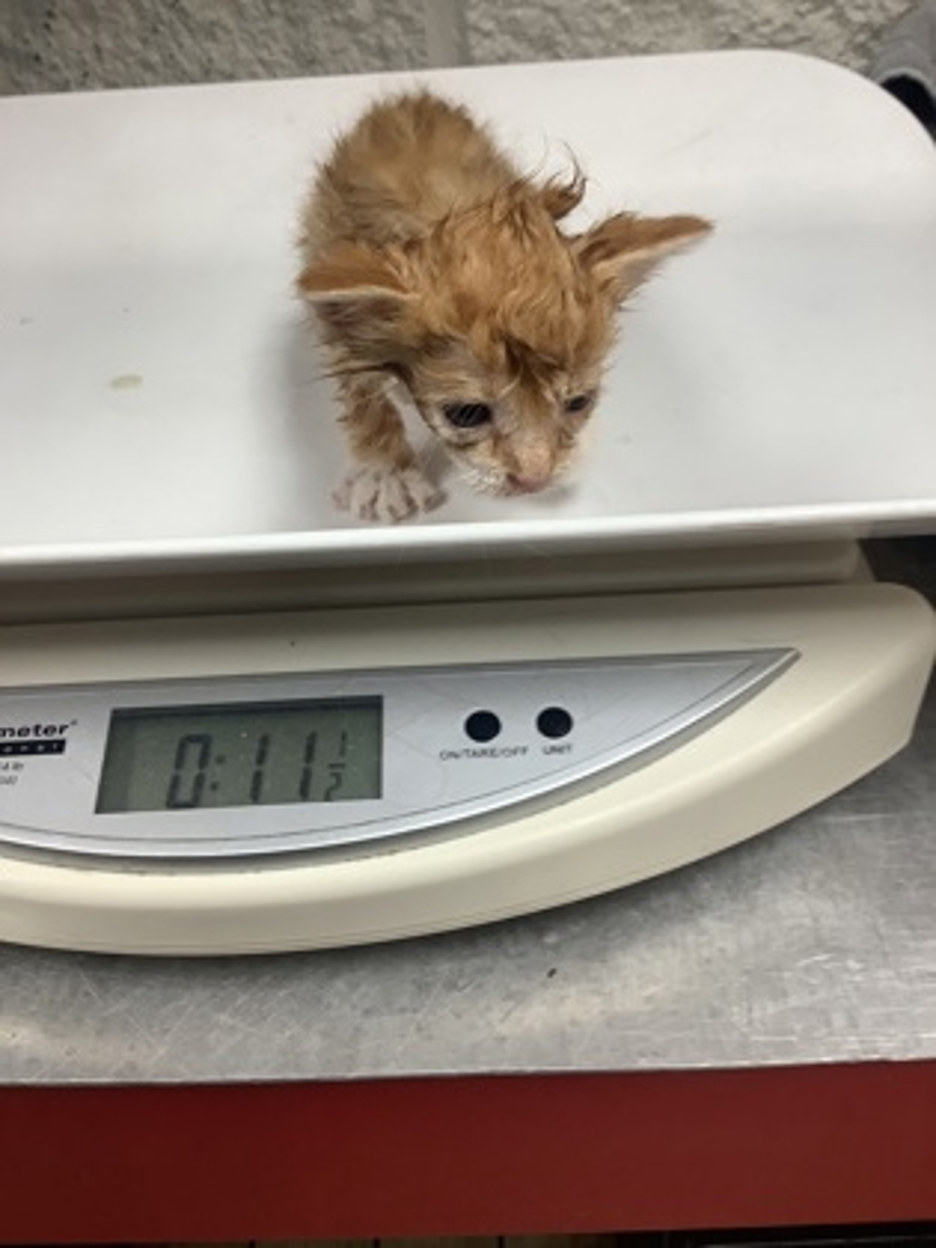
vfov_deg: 58.4
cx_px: 468
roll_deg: +3.1
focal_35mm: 31
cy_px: 624
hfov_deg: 45.4
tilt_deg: -39.6
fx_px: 1118
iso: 64
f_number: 2.4
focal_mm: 3.3
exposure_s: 1/60
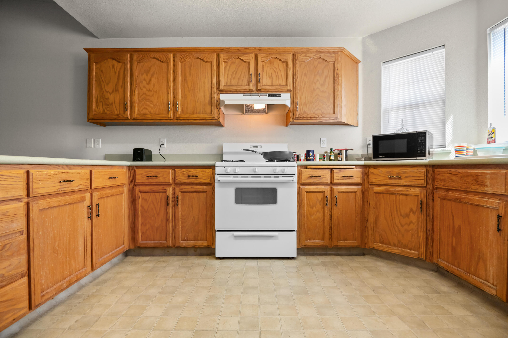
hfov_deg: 96.8
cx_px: 254
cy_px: 169
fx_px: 226
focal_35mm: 16
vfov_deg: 73.7
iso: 720
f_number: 4
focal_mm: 16
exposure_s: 1/125
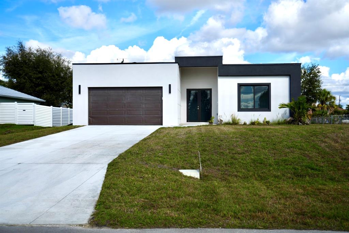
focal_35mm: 36
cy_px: 116
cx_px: 174
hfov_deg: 53.1
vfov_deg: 36.9
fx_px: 349
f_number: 5
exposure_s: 1/800
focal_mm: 36
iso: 100
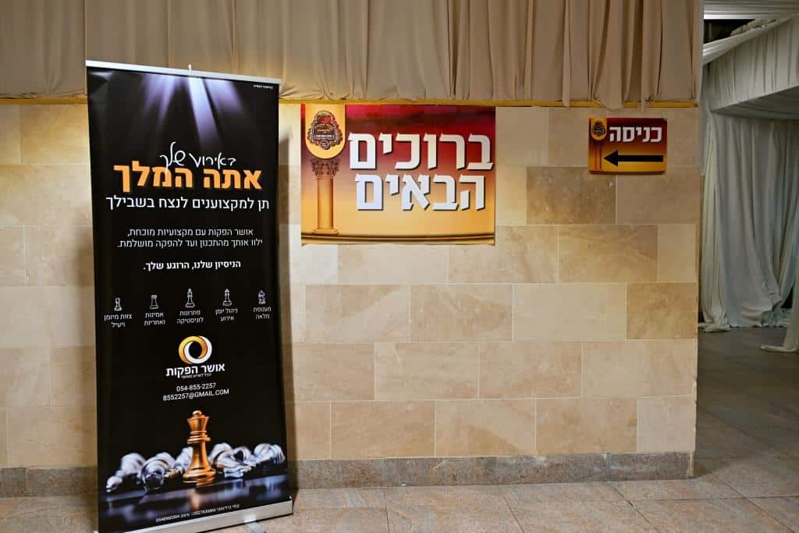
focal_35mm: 33
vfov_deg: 40.0
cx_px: 400
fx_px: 732
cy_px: 266
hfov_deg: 57.2
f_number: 4
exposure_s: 1/100
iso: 200
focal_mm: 33
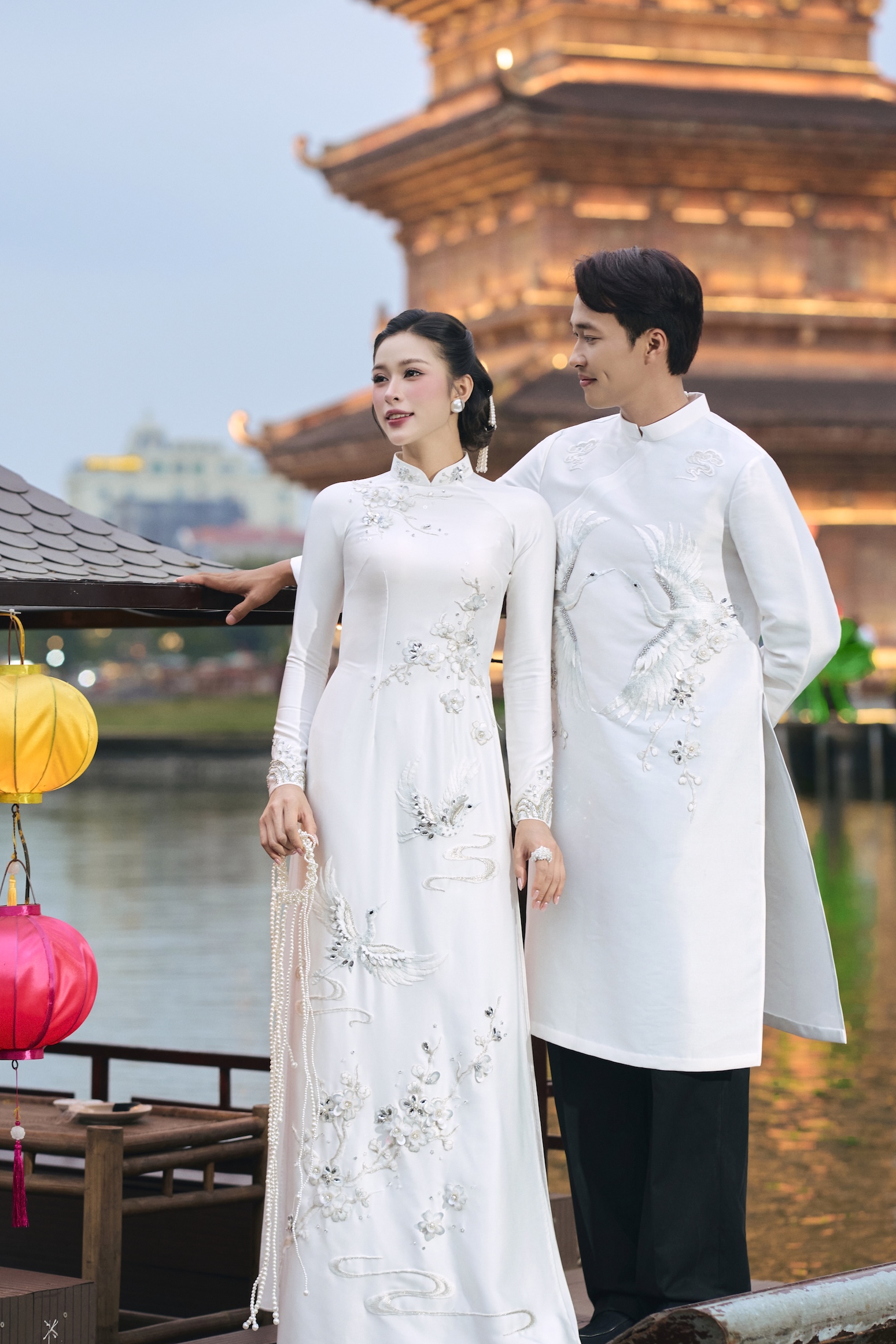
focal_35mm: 99
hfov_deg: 13.8
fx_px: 3695
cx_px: 519
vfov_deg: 20.6
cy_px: 743
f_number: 2.8
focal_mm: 85
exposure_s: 1/250
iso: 500
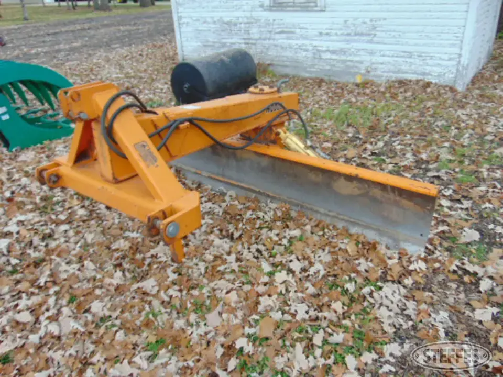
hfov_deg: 69.4
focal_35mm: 25
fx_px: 363
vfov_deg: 54.9
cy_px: 188
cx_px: 252
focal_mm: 4.5
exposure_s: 1/50
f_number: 3
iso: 100
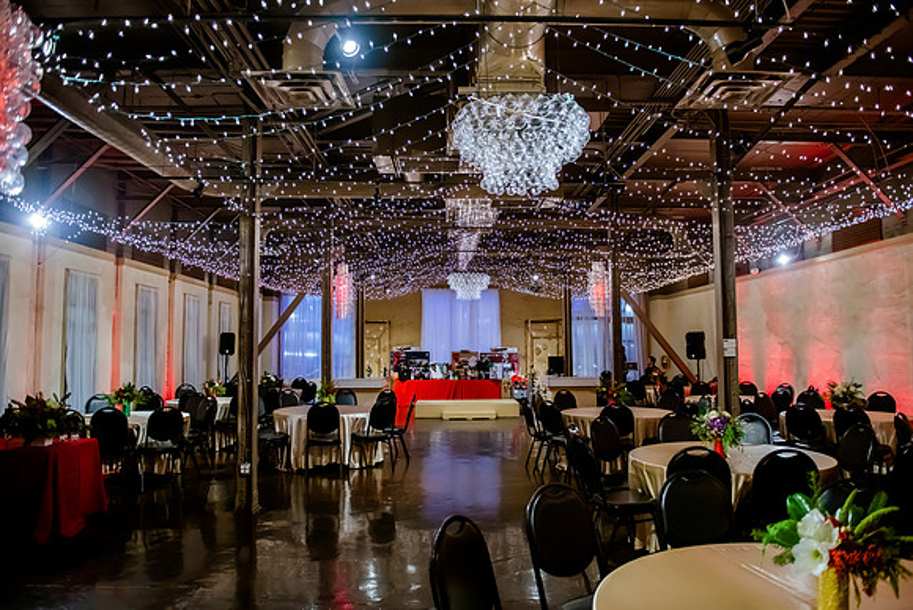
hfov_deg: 72.8
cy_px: 305
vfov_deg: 52.4
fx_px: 620
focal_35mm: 24
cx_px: 456
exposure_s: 1/160
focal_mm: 24
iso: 3200
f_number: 2.8
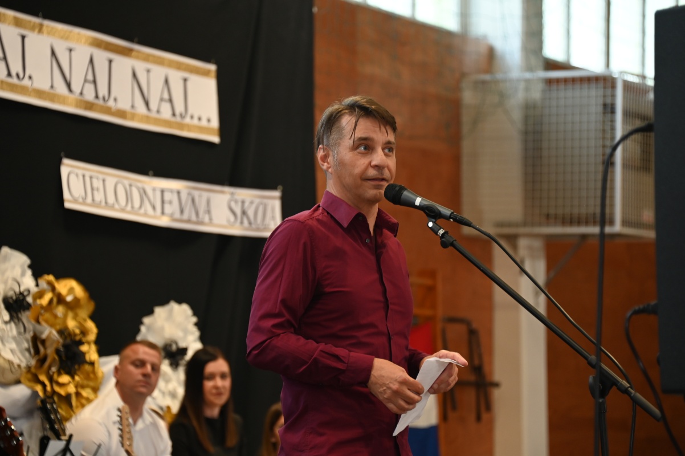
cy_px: 228
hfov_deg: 12.8
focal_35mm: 160
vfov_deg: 8.6
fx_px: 3043
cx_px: 342
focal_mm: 160
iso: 1250
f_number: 5.6
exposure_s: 1/60
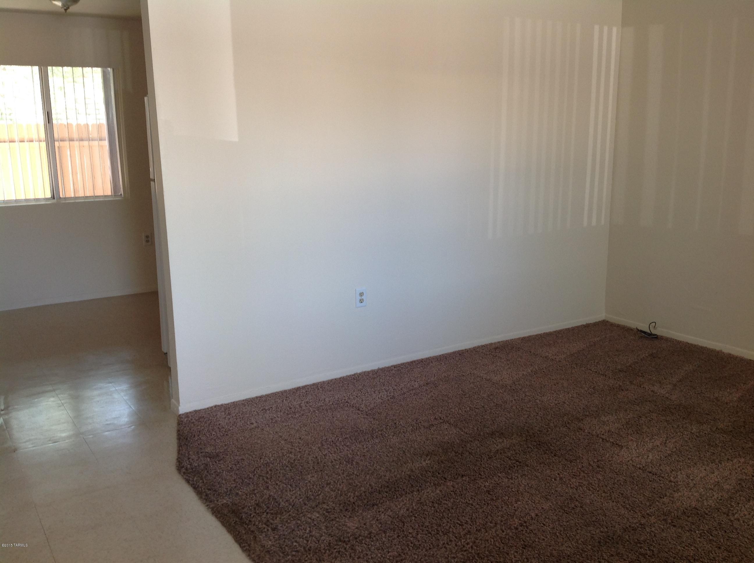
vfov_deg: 40.6
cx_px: 377
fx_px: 761
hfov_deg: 52.7
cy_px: 282
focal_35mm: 35
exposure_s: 1/24
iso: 64
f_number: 2.4
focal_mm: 4.28
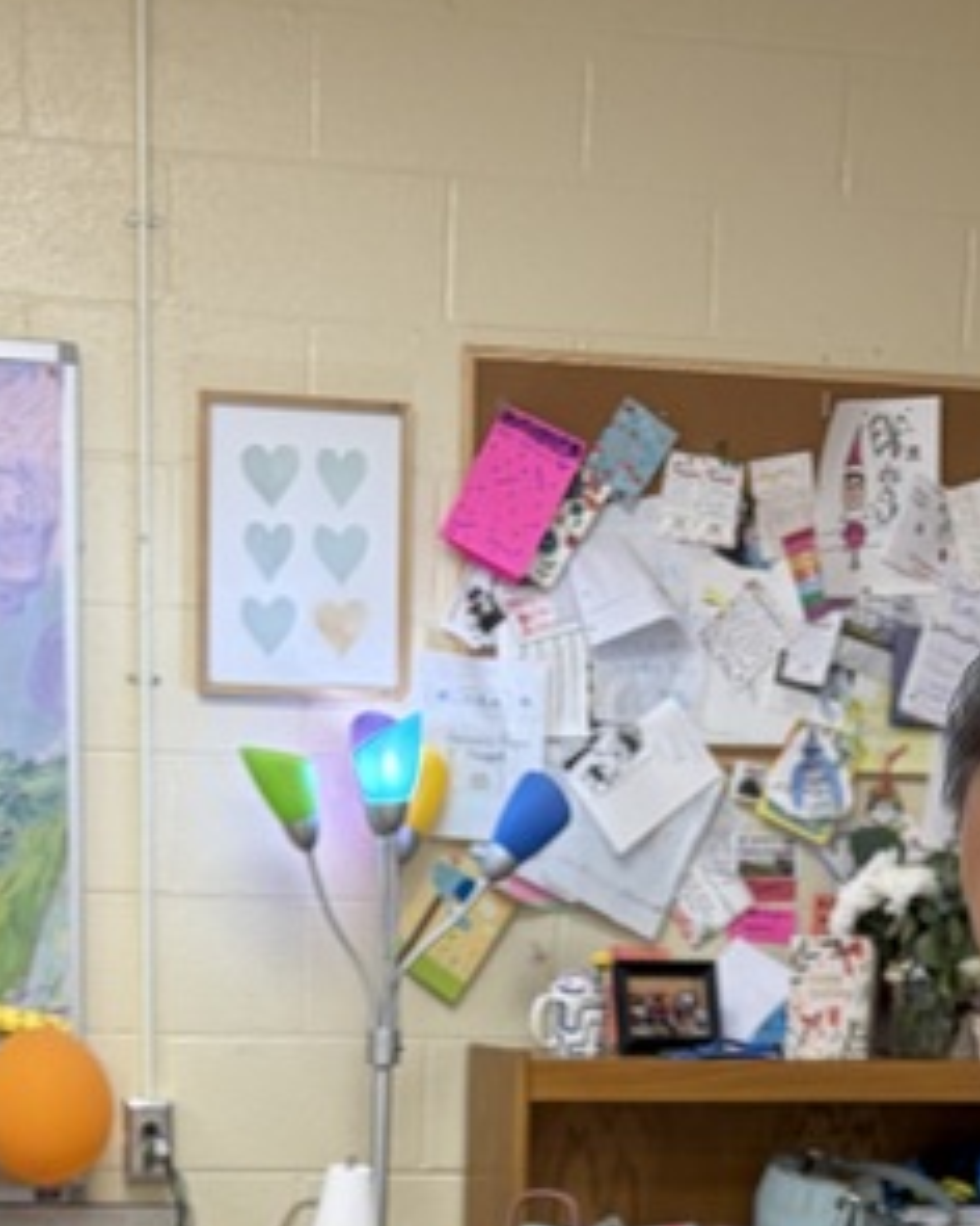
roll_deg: -1.1
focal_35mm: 88
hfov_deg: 17.5
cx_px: 453
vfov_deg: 18.9
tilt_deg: -15.2
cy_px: 1891
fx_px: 3190
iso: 64
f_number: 1.6
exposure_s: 1/60
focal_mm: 5.96
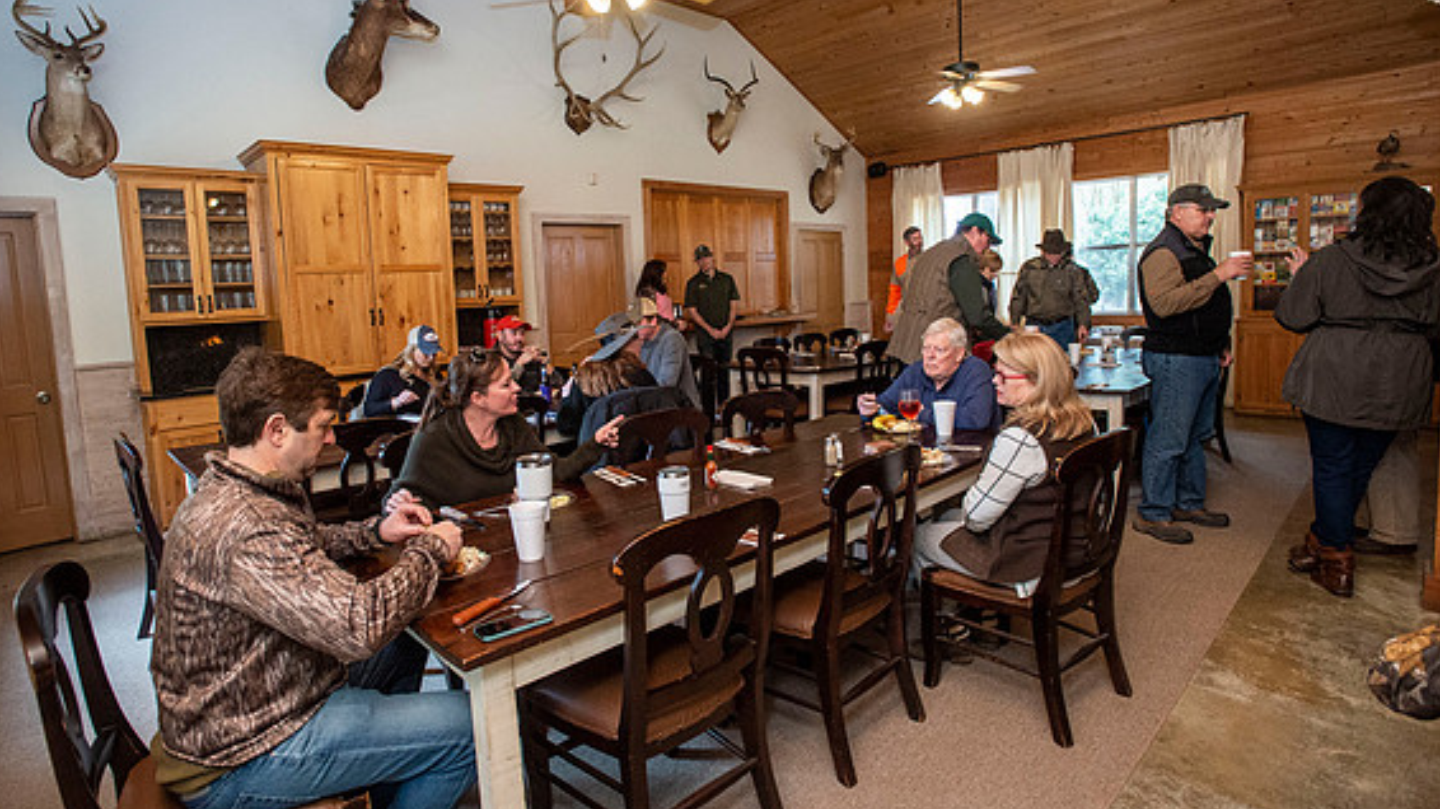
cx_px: 698
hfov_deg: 89.6
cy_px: 357
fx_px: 725
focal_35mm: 19
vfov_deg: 58.1
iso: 4000
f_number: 5
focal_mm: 17
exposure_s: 1/200
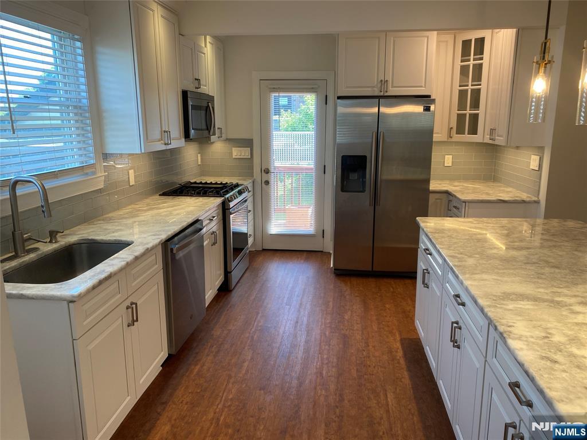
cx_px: 294
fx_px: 441
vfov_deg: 53.1
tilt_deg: -13.9
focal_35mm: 26
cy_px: 220
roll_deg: +0.5
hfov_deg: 67.3
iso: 80
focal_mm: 4.25
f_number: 1.8
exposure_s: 1/120
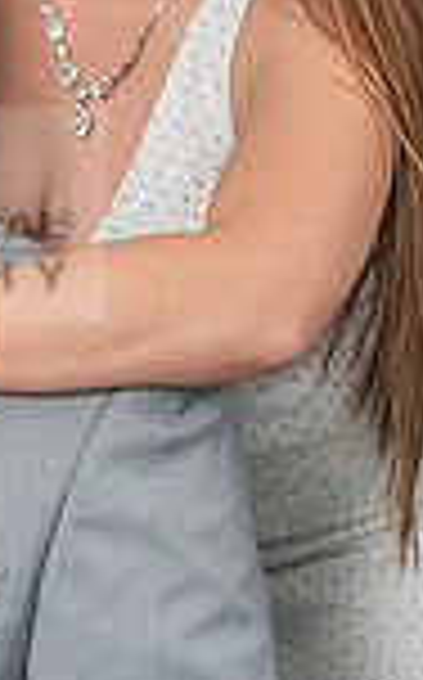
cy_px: 655
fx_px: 4994
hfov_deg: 4.8
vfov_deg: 7.8
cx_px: -252
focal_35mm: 270
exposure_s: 1/160
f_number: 5.6
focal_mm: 34
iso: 200
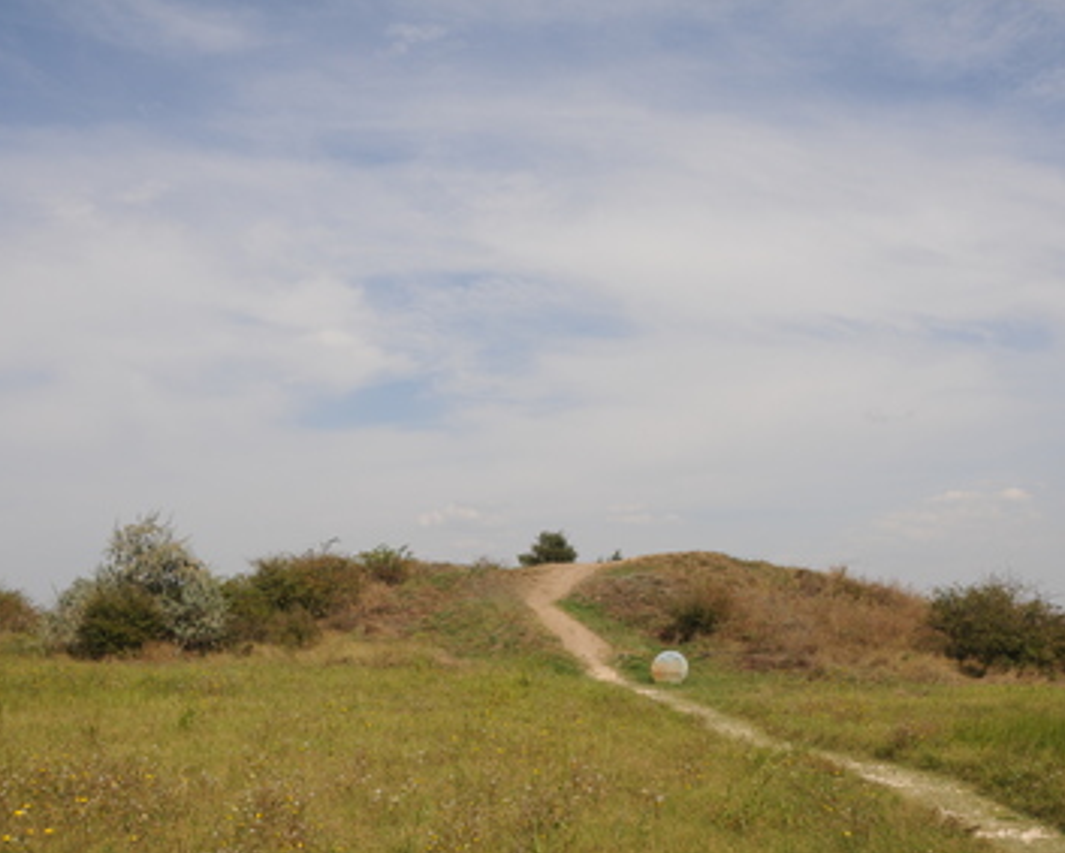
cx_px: 594
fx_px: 1104
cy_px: 434
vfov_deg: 42.3
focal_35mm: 35
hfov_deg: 51.4
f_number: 13
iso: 320
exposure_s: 1/640
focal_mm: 20
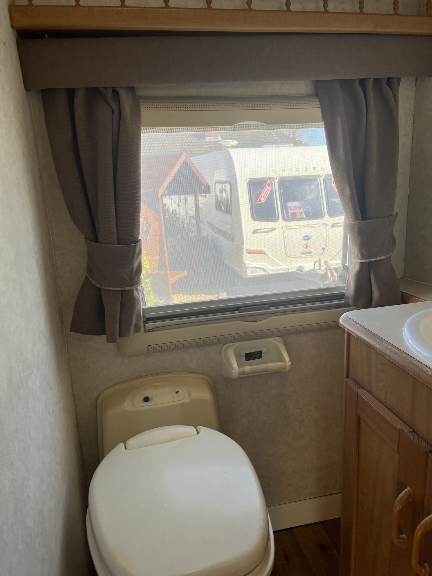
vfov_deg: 67.3
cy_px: 288
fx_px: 433
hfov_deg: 53.1
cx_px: 216
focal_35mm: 26
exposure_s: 1/360
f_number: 1.6
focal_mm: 5.1
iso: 50
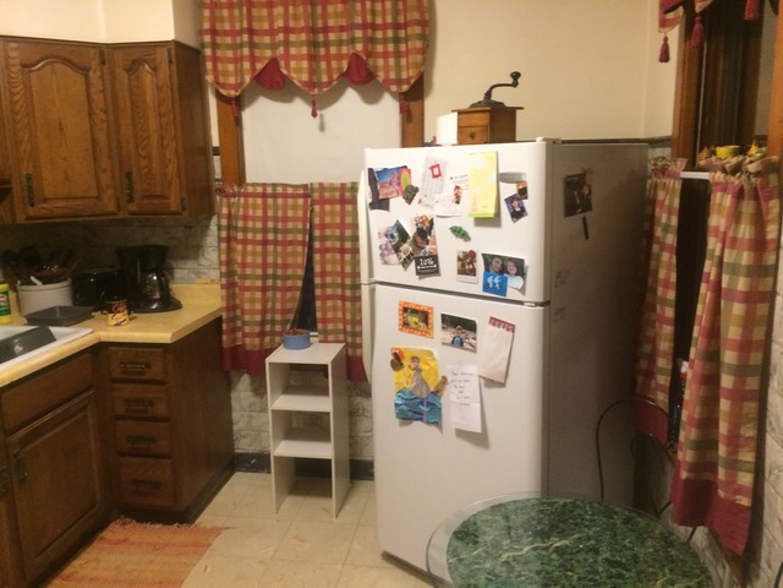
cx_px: 392
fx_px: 656
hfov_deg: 61.7
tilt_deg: -11.6
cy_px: 294
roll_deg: +3.3
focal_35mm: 29
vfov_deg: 48.2
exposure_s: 1/30
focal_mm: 4.15
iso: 250
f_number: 2.2
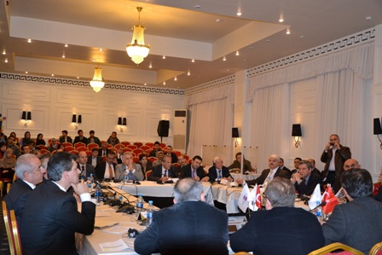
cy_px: 128
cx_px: 191
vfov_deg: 34.2
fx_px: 414
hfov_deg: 49.5
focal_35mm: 39
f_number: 4
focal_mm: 26
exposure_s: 1/60
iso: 1600
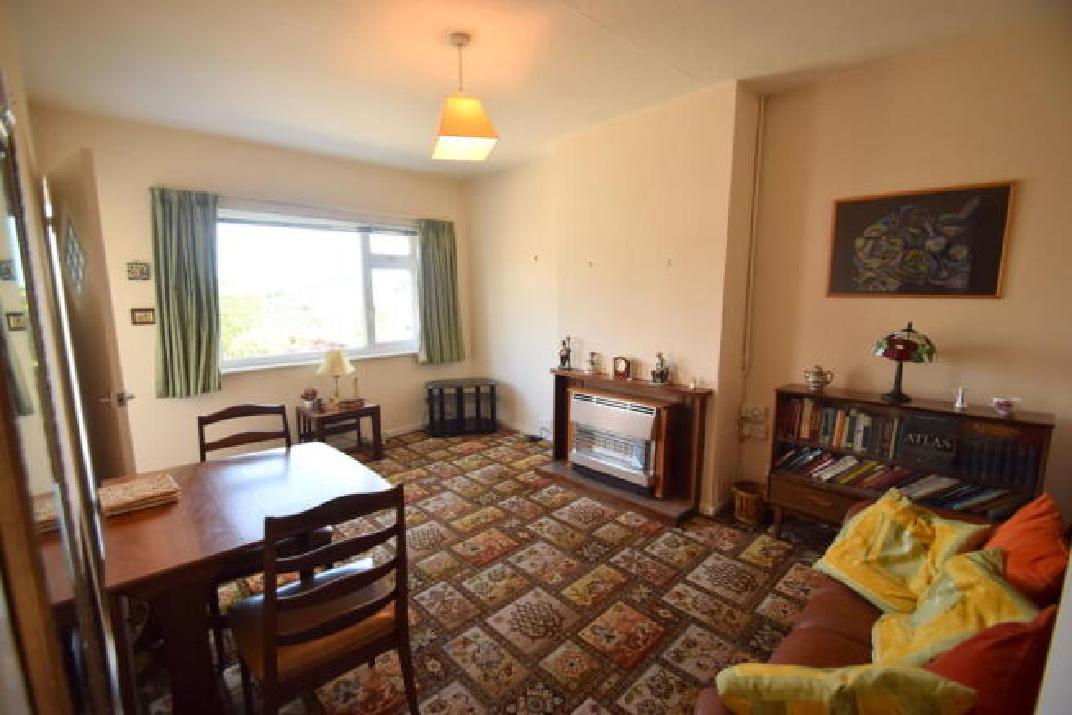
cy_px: 358
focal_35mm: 15
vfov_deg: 77.4
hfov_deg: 100.4
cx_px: 536
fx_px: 447
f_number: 3.5
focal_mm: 10
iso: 400
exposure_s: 1/160
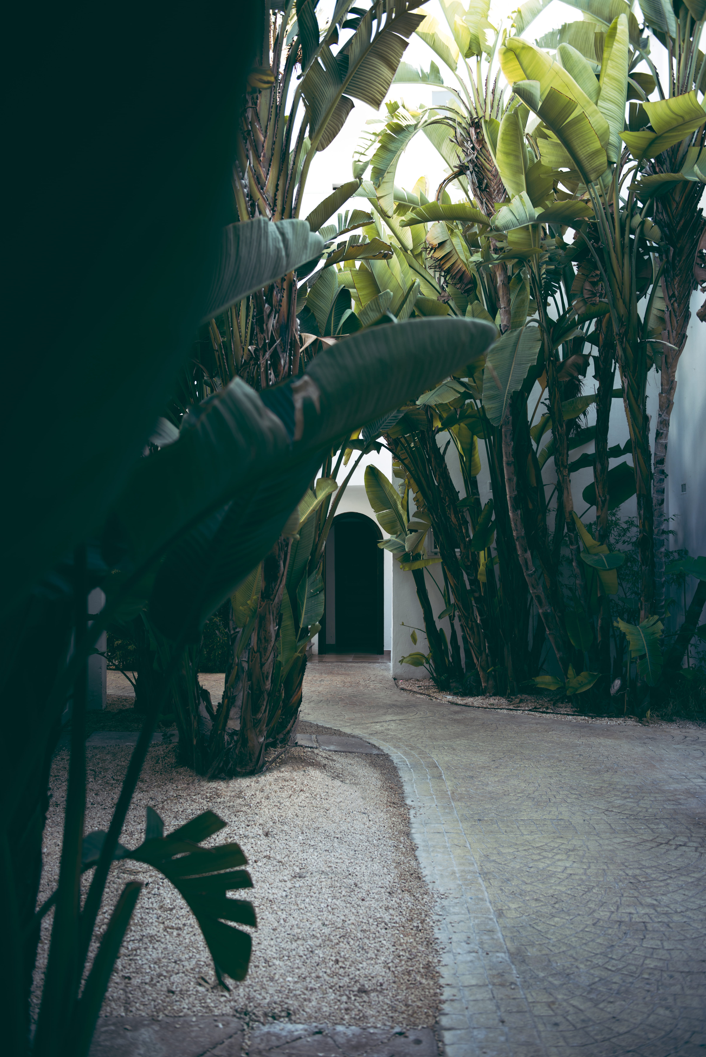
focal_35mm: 35
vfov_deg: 54.4
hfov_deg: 37.9
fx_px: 1029
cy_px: 526
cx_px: 351
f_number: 2.8
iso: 100
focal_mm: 34
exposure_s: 1/100
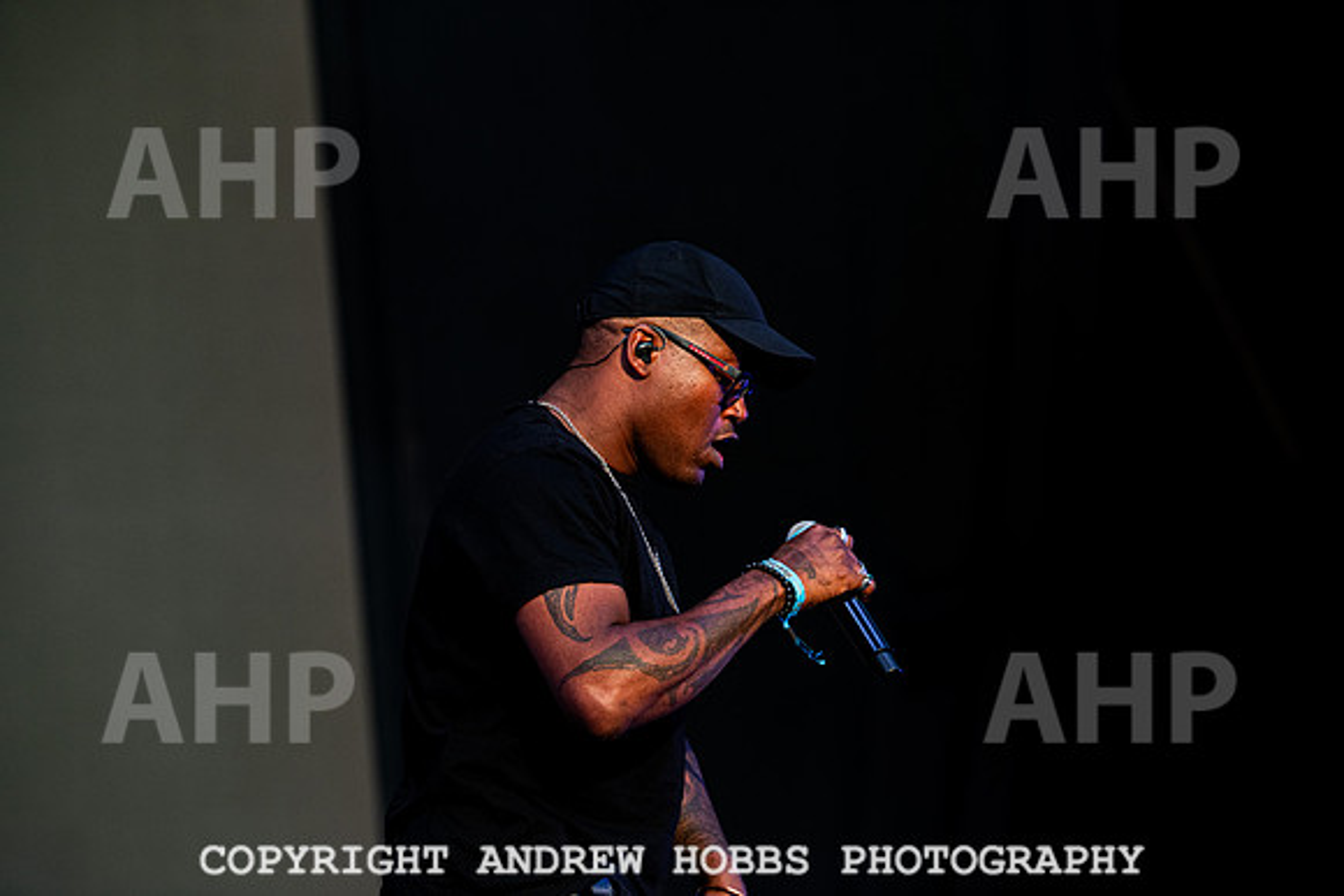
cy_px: 448
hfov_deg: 12.8
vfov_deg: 8.6
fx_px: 5974
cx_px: 672
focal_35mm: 160
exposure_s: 1/1000
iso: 400
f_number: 4.5
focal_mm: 160
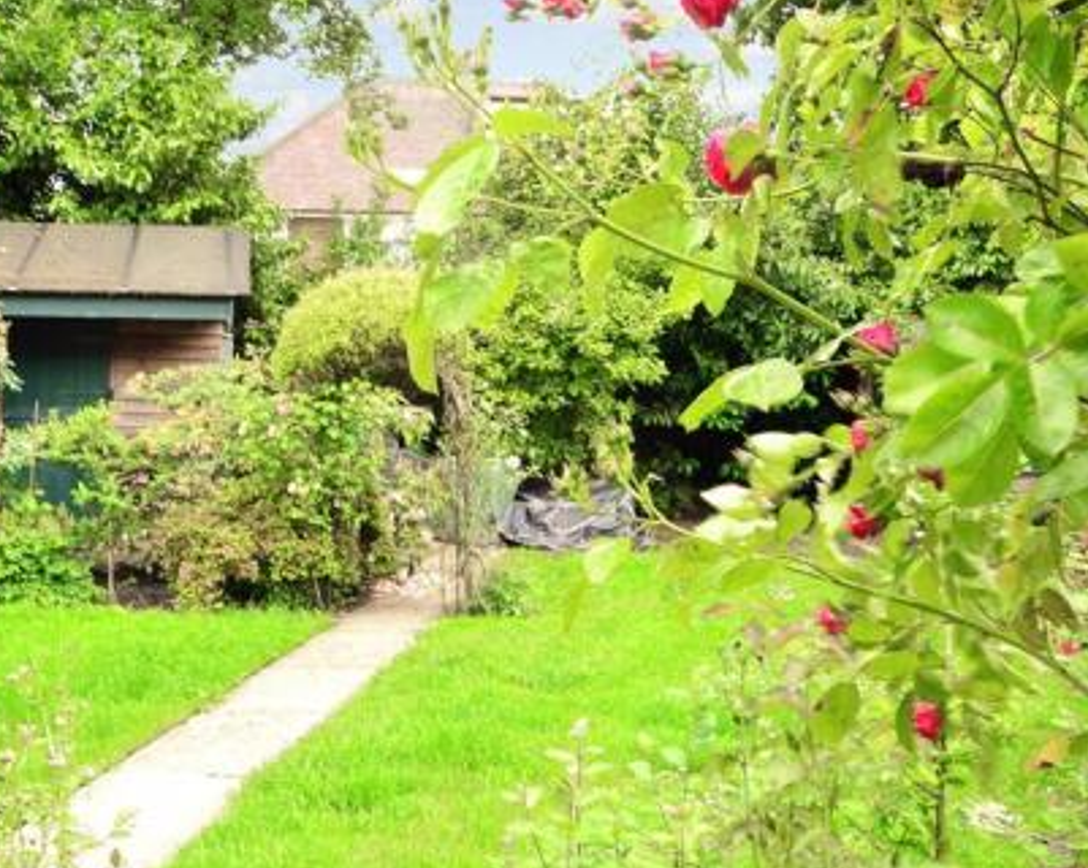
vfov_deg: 32.6
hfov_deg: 40.3
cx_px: 461
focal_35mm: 46
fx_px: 1480
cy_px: 353
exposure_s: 1/6
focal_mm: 20
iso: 200
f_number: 14
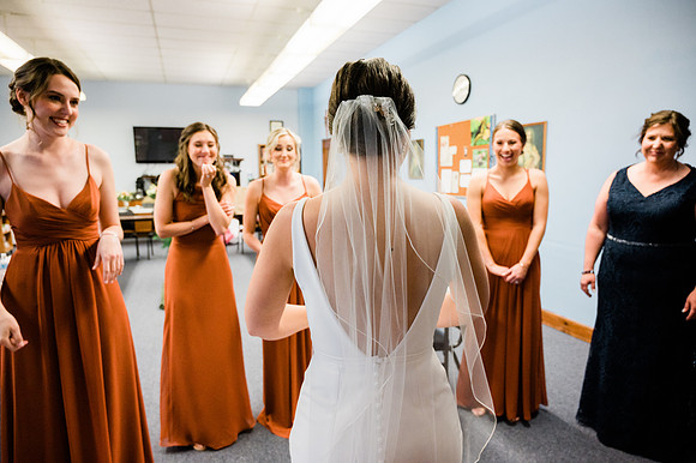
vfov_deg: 53.1
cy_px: 232
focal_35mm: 24
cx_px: 348
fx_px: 464
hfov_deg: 73.8
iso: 1600
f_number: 4
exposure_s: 1/250
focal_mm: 24
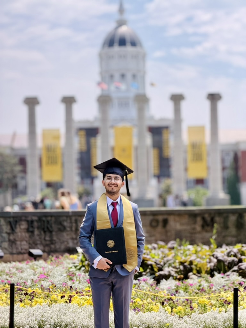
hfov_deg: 14.8
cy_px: 164
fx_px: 948
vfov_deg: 19.6
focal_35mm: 100
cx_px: 123
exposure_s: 1/631
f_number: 2.8
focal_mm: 16.89
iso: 40
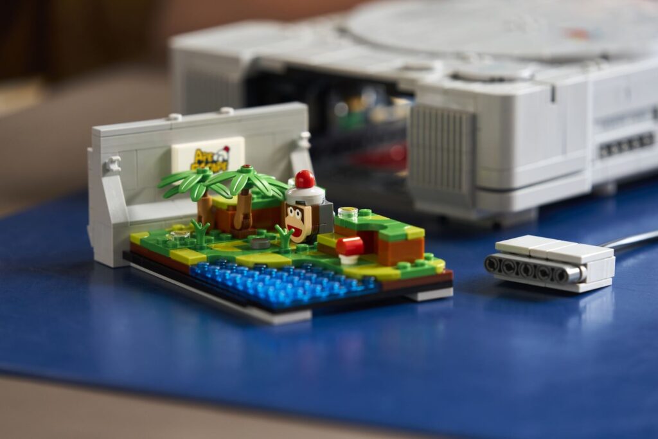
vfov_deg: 8.5
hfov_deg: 12.7
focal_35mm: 162
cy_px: 220
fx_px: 2961
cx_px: 329
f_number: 4
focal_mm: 162
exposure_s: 1/60
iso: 640
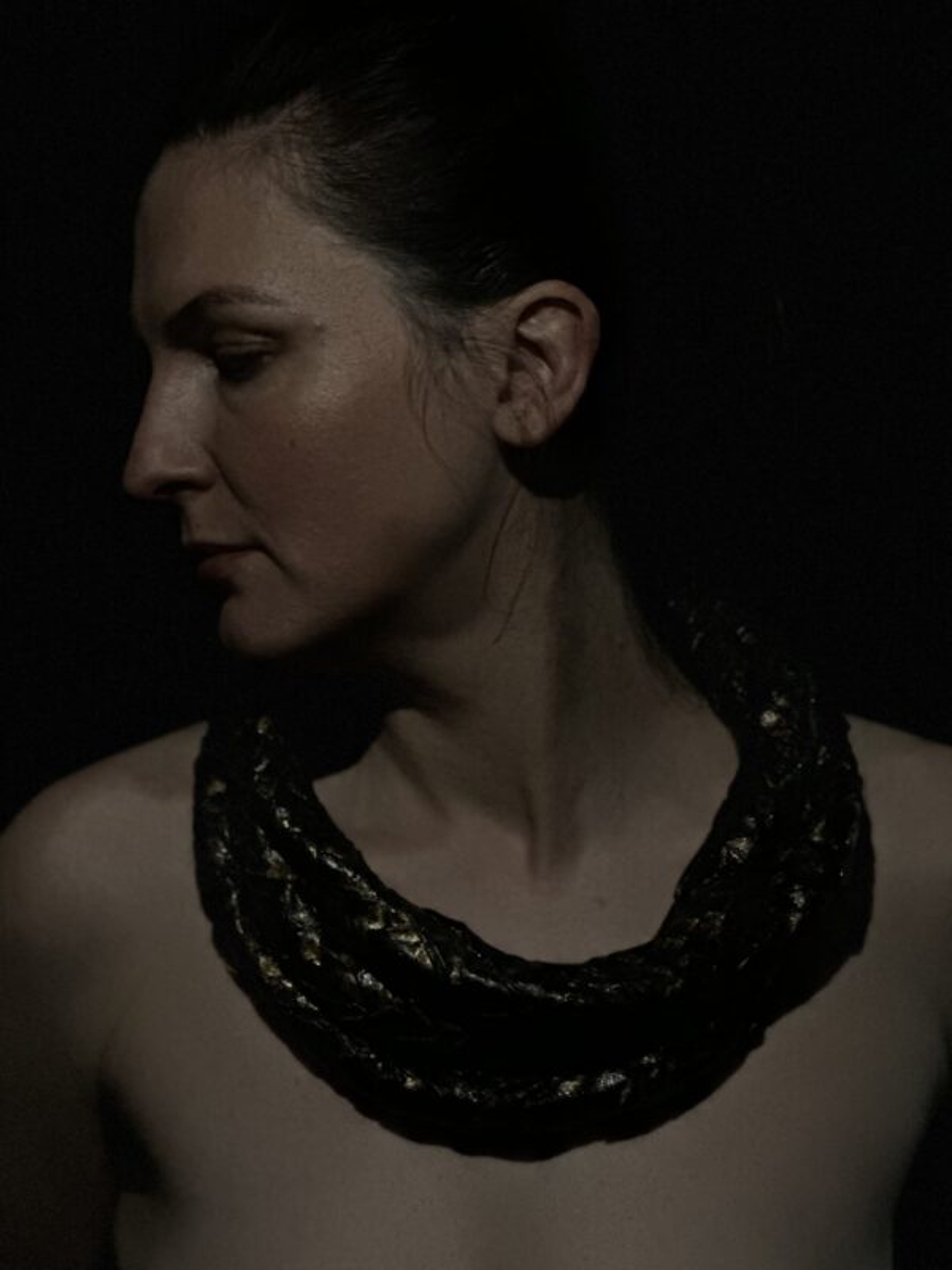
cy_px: 635
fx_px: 2824
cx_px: 476
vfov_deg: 25.3
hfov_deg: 19.1
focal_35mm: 77
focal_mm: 9
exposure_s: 1/15
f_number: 2.8
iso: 800
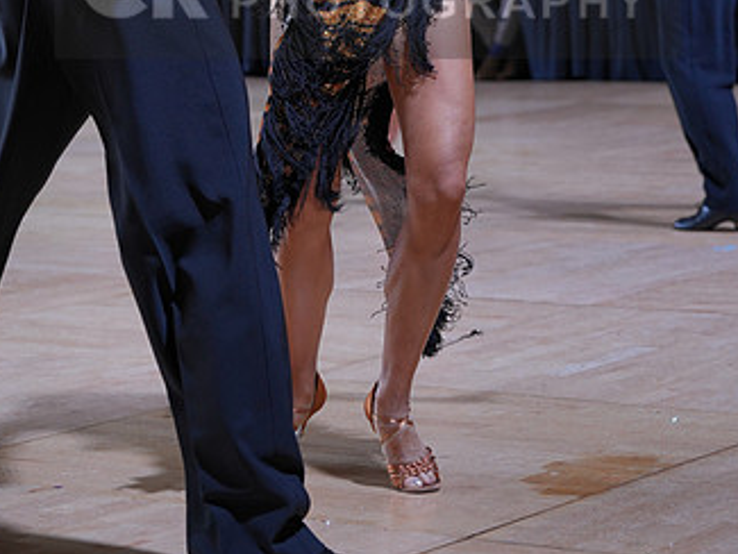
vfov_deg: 10.6
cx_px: 369
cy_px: -16
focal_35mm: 139
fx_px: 2965
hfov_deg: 14.2
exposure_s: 1/400
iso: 640
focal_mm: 81
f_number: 4.5
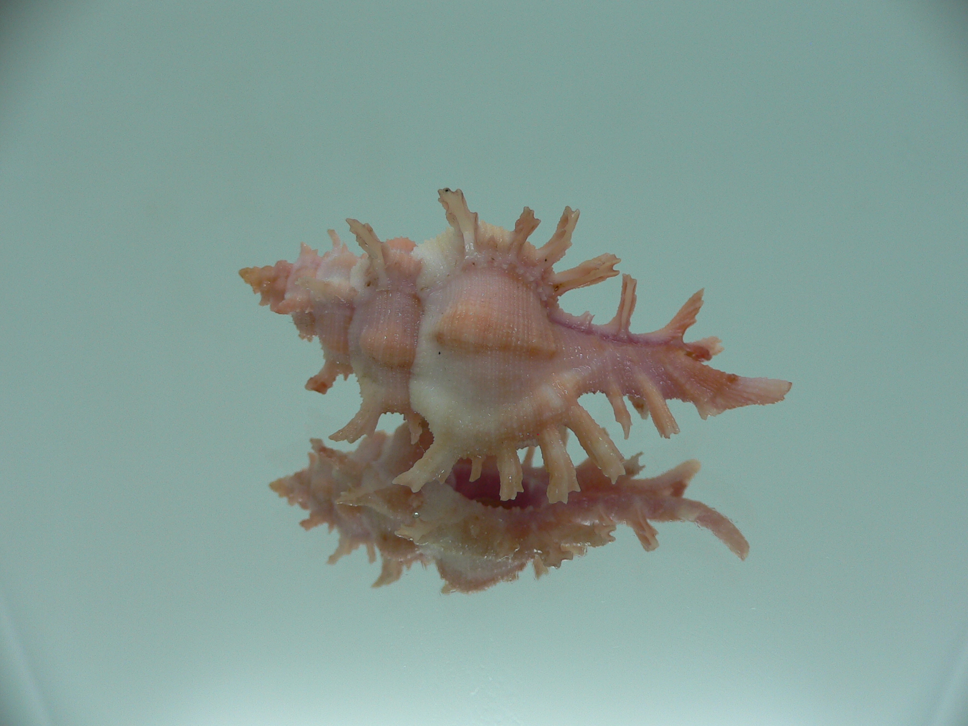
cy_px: 363
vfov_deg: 40.7
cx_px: 484
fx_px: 979
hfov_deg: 52.6
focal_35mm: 35
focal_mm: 4.6
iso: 80
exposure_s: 1/60
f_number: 2.8
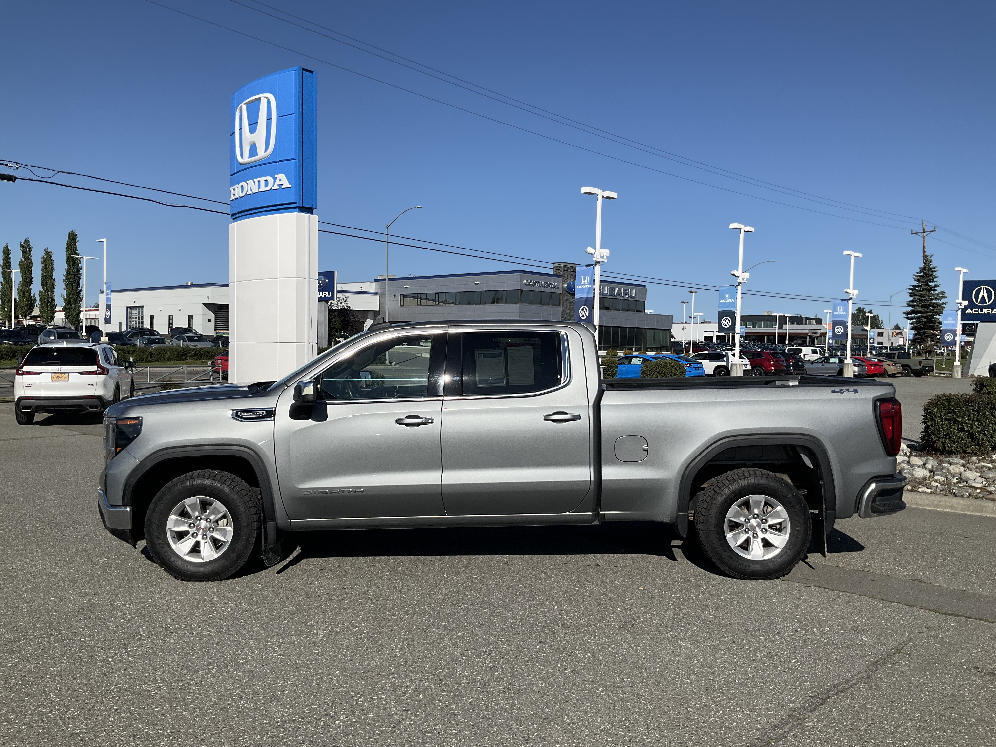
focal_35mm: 29
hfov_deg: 61.7
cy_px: 374
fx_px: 834
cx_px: 498
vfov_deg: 48.2
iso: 25
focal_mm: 3
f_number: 1.8
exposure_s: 1/3534
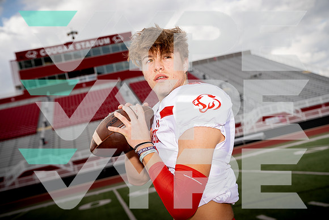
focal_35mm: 46
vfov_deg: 29.3
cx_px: 164
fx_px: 420
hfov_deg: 42.7
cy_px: 110
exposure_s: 1/1000
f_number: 4.5
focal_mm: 46
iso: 200
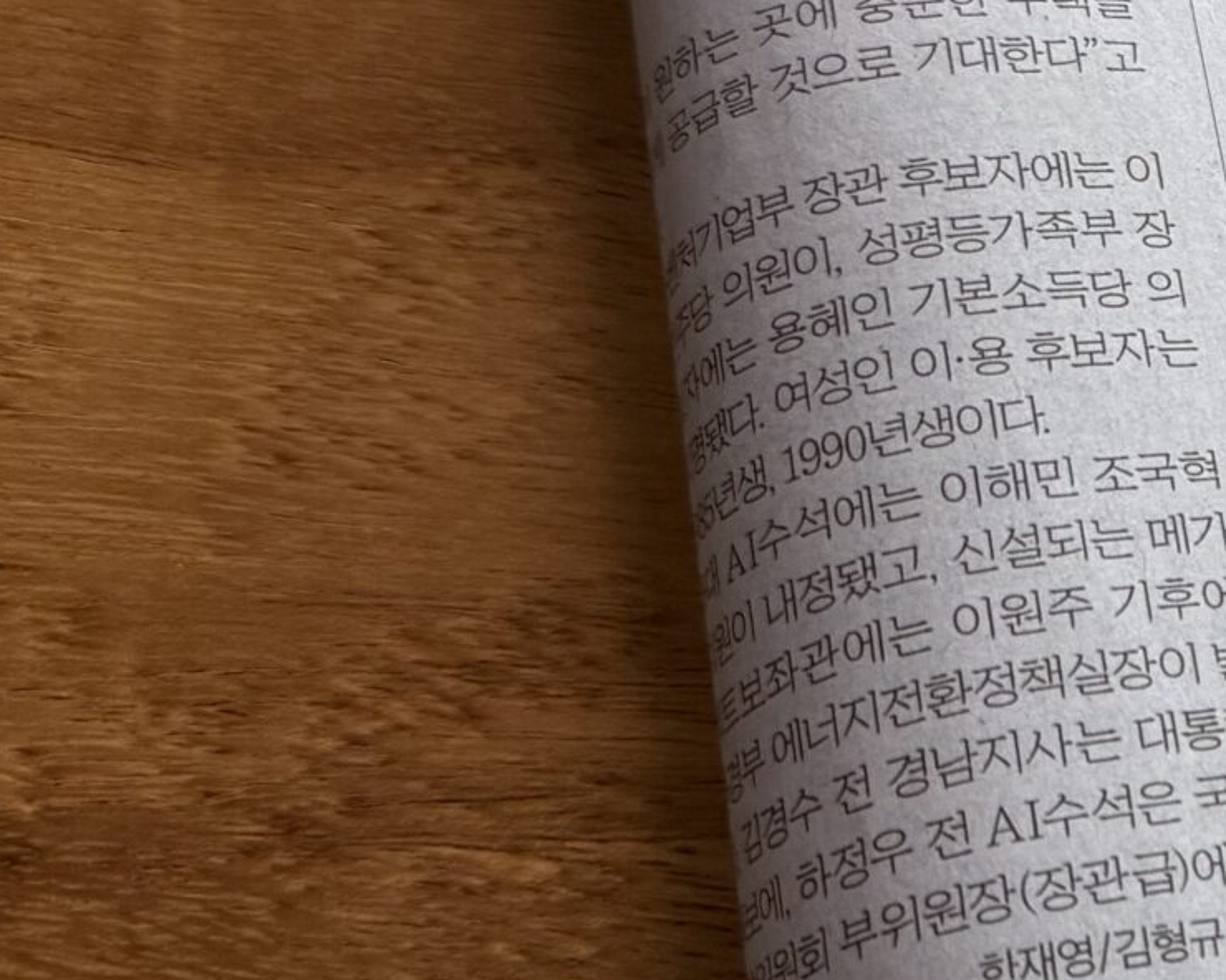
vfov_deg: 18.9
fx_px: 2939
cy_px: 500
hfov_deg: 20.3
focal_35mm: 81
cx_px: 1832
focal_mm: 6.76
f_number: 1.78
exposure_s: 1/83
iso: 200
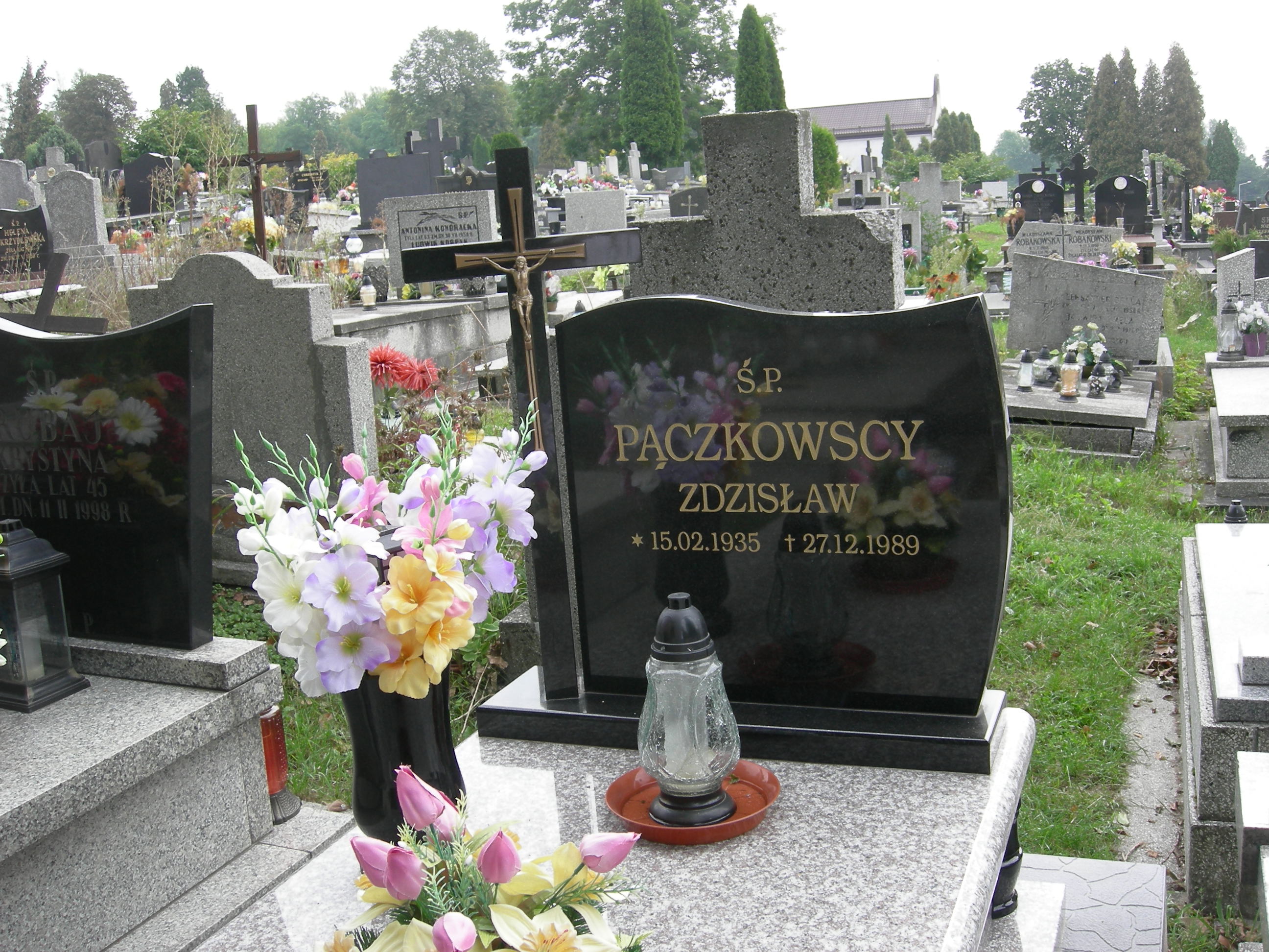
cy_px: 476
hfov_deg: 51.4
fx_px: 1320
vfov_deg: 39.7
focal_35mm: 36
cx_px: 634
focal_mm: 7.5
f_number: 3.8
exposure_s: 1/106
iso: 64
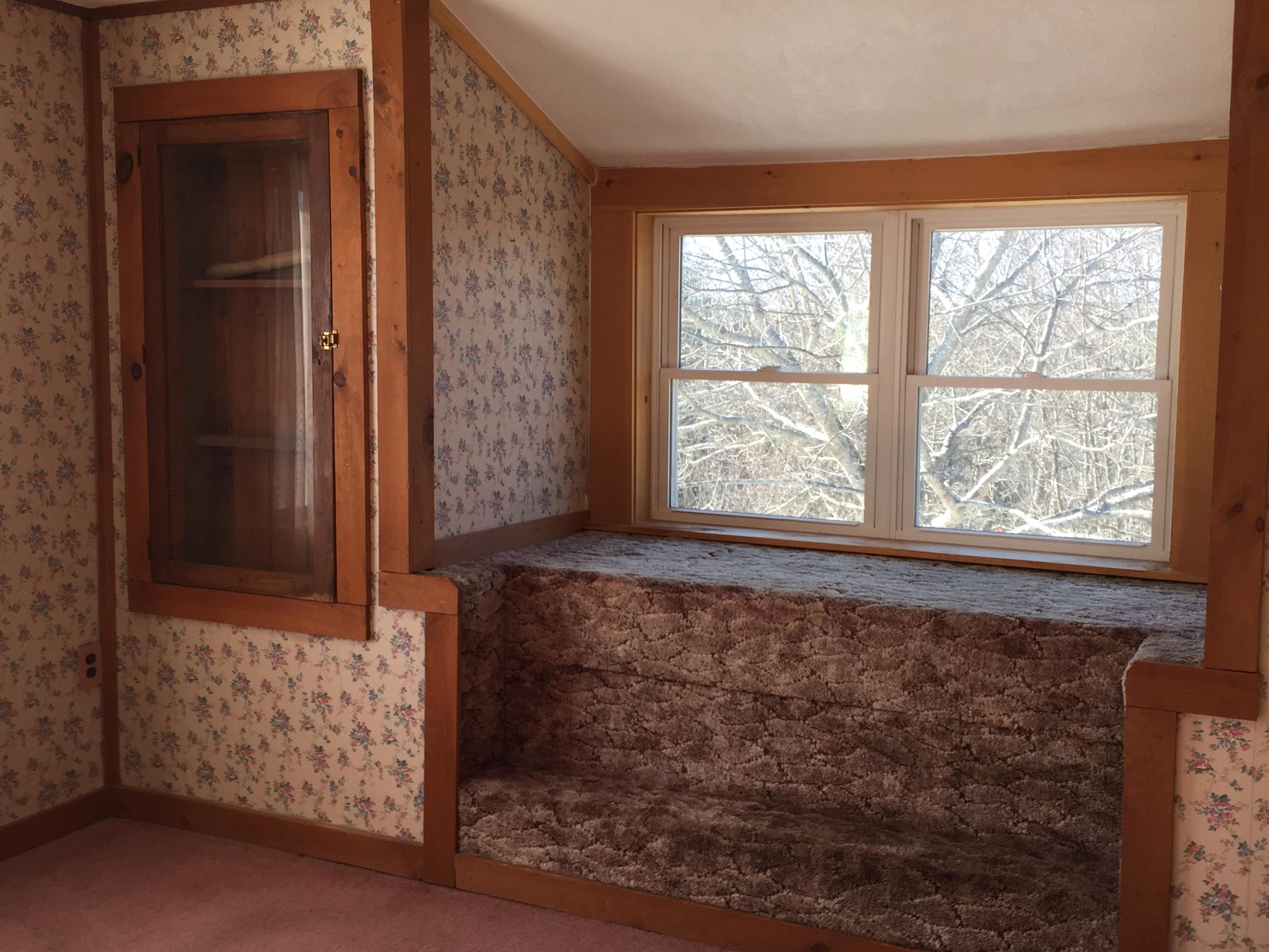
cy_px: 482
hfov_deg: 50.1
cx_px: 619
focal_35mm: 37
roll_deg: -0.6
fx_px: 1357
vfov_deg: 38.7
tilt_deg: -6.5
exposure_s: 1/120
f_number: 2.2
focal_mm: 4.15
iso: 40
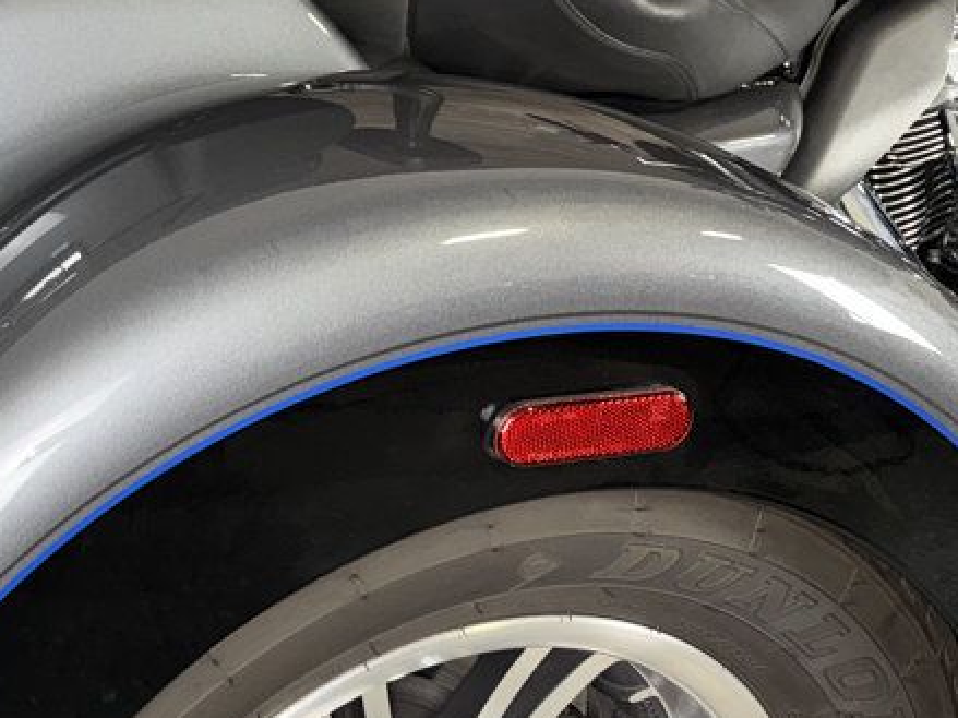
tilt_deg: -16.5
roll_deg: -0.7
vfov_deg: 25.7
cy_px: 153
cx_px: -122
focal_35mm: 56
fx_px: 1549
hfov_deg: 30.4
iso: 80
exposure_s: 1/26
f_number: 1.78
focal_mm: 6.76
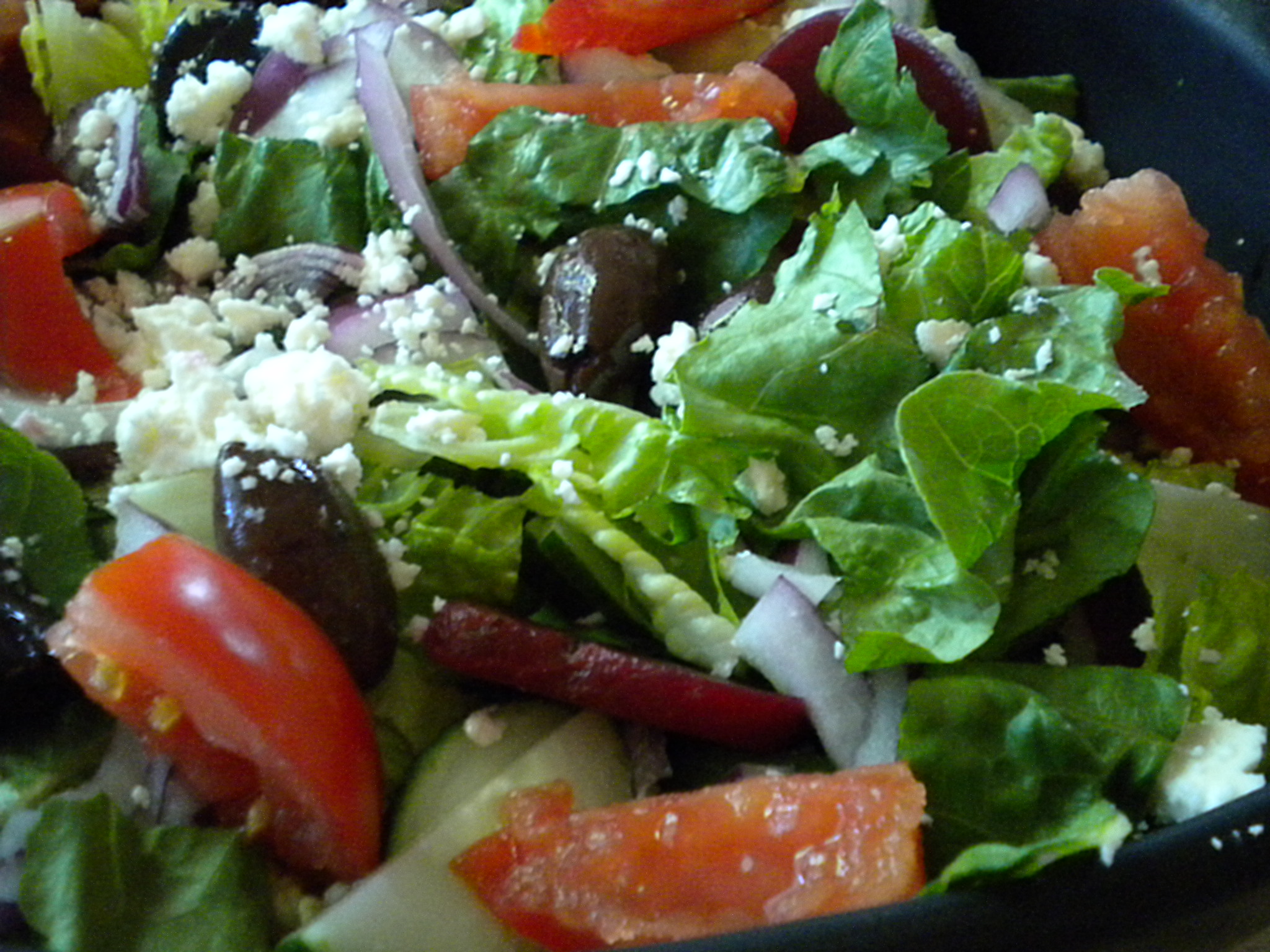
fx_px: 1504
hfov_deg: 45.8
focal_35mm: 41
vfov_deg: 35.1
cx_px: 635
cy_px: 476
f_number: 3.5
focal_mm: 7.4
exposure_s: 1/8.8
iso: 763
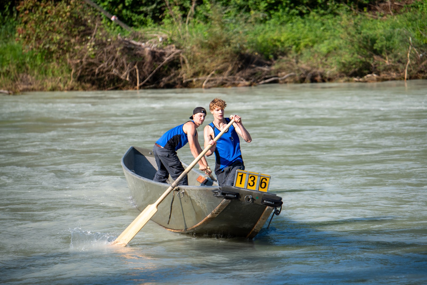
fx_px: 2373
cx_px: 214
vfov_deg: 6.9
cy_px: 142
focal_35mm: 200
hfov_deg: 10.3
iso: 200
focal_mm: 200
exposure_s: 1/1600
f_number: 4
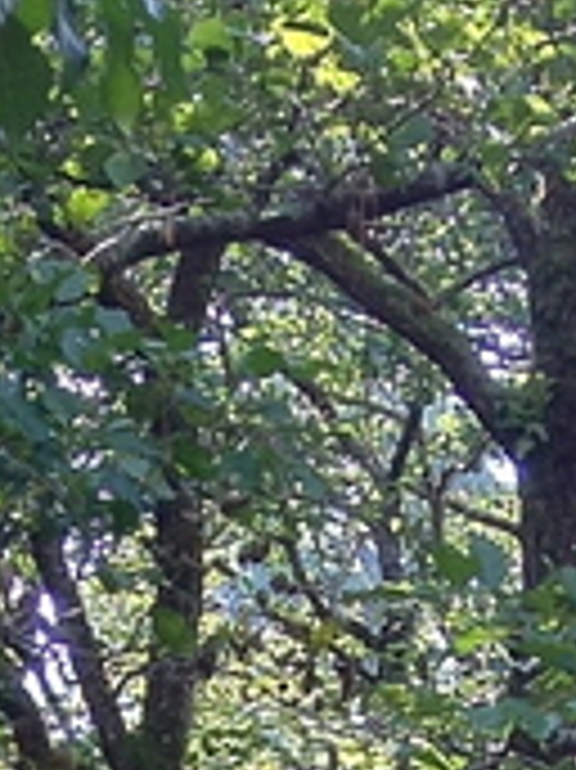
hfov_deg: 6.0
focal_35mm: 246
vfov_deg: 7.1
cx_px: 652
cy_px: 2450
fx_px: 5465
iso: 80
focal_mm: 4.28
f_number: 2.4
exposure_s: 1/60
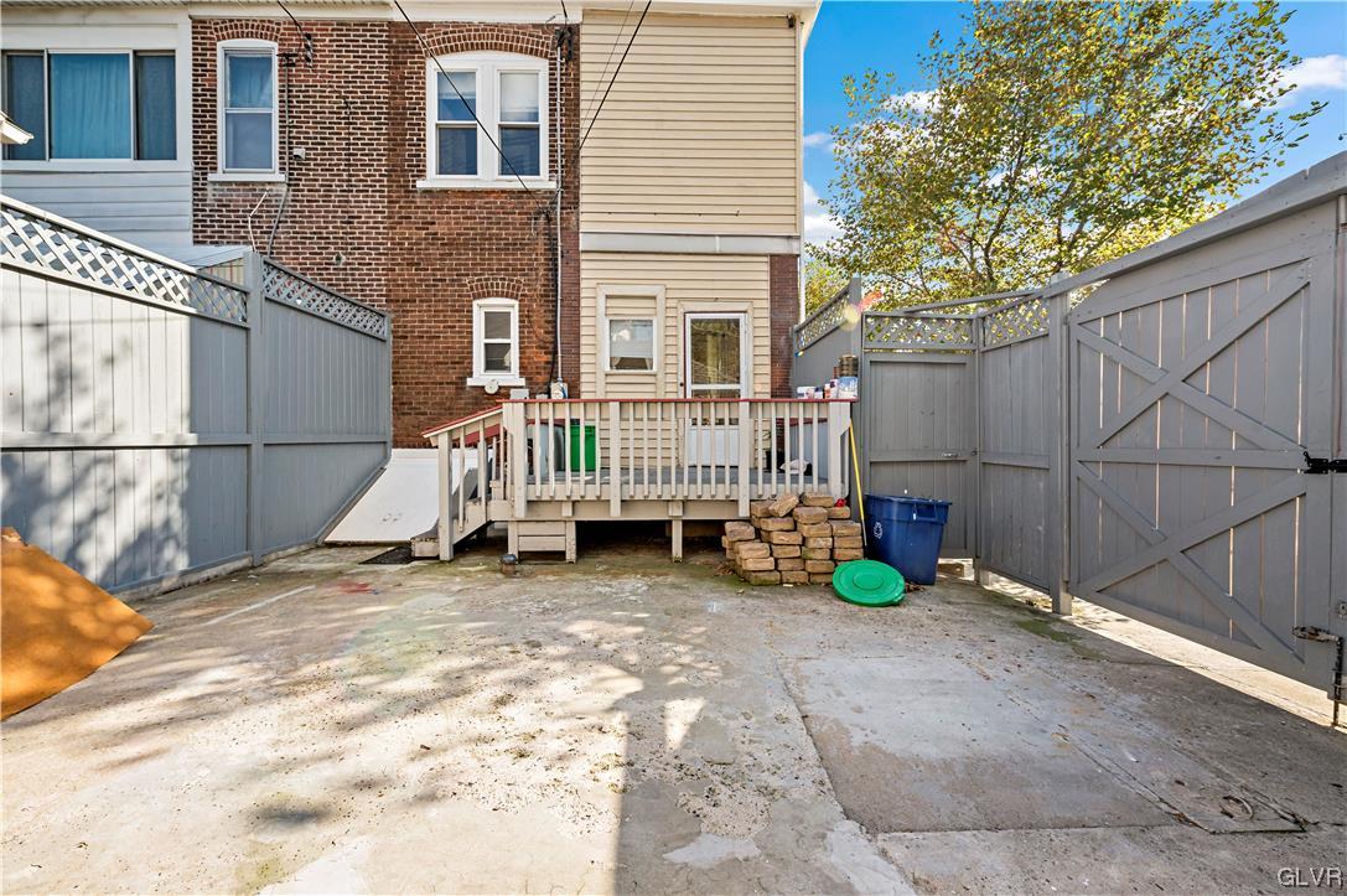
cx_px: 674
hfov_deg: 104.3
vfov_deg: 81.1
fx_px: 523
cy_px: 448
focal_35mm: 14
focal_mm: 14
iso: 320
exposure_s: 1/640
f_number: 9
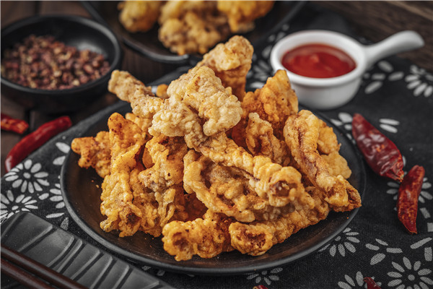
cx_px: 216
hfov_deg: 16.1
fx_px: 1527
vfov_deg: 10.8
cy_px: 144
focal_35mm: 127
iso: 80
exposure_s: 1/125
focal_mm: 85
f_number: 4
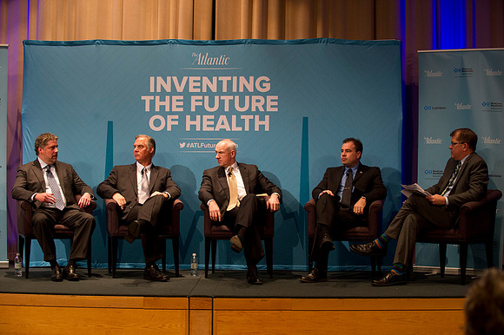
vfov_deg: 19.4
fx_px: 979
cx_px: 252
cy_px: 168
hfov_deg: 28.9
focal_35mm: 70
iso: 2500
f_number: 4
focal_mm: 70
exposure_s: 1/125
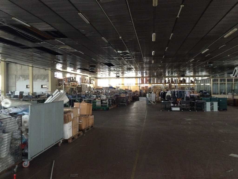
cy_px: 90
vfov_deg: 48.2
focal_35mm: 29
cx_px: 119
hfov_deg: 61.7
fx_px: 199
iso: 320
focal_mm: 4.15
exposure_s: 1/30
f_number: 2.2
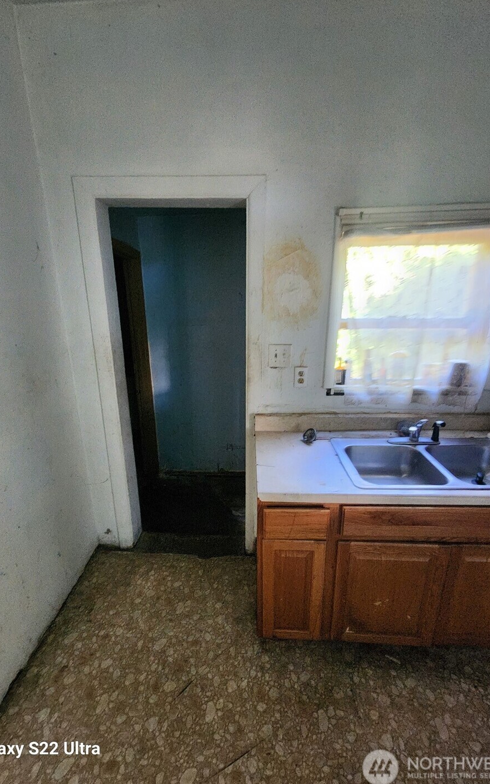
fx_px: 299
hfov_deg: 78.6
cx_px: 233
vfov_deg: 105.3
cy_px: 395
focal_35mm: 14
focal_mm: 2.2
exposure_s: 1/24
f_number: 2.2
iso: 640
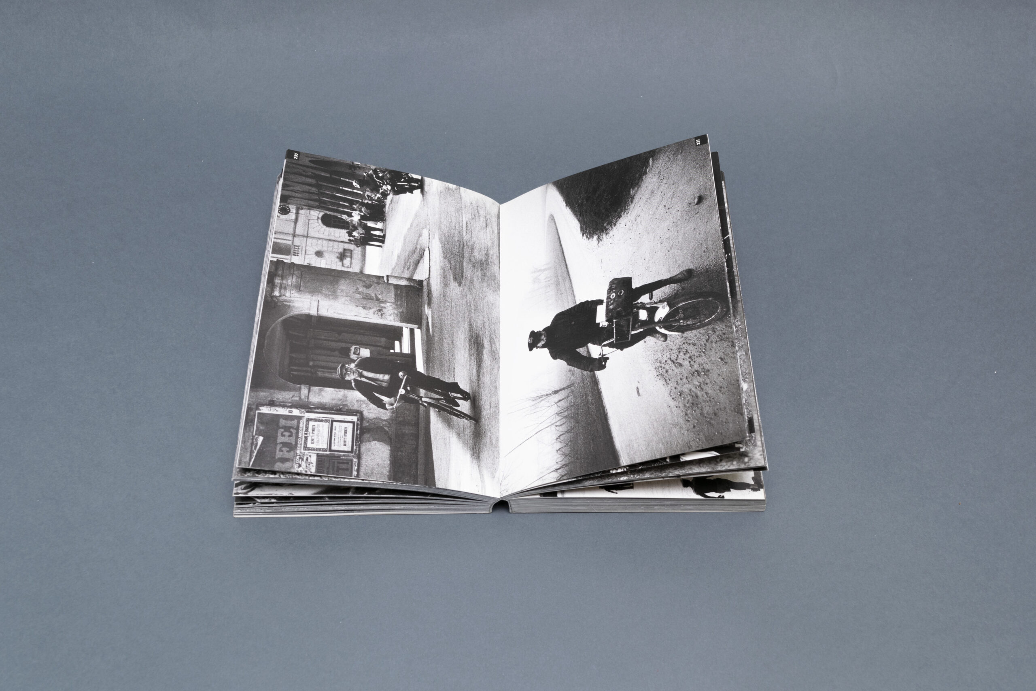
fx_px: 1079
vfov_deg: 35.5
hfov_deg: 51.3
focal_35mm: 38
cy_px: 346
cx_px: 518
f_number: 8
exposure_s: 1/125
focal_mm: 25
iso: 200
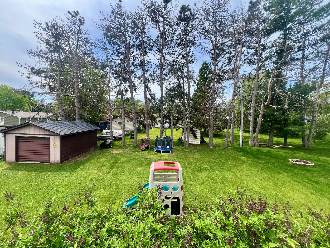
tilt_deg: -3.2
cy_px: 124
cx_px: 165
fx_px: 124
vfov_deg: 89.9
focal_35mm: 13
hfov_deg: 106.2
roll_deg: -2.3
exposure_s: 1/630
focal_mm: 1.57
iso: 32
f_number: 1.8
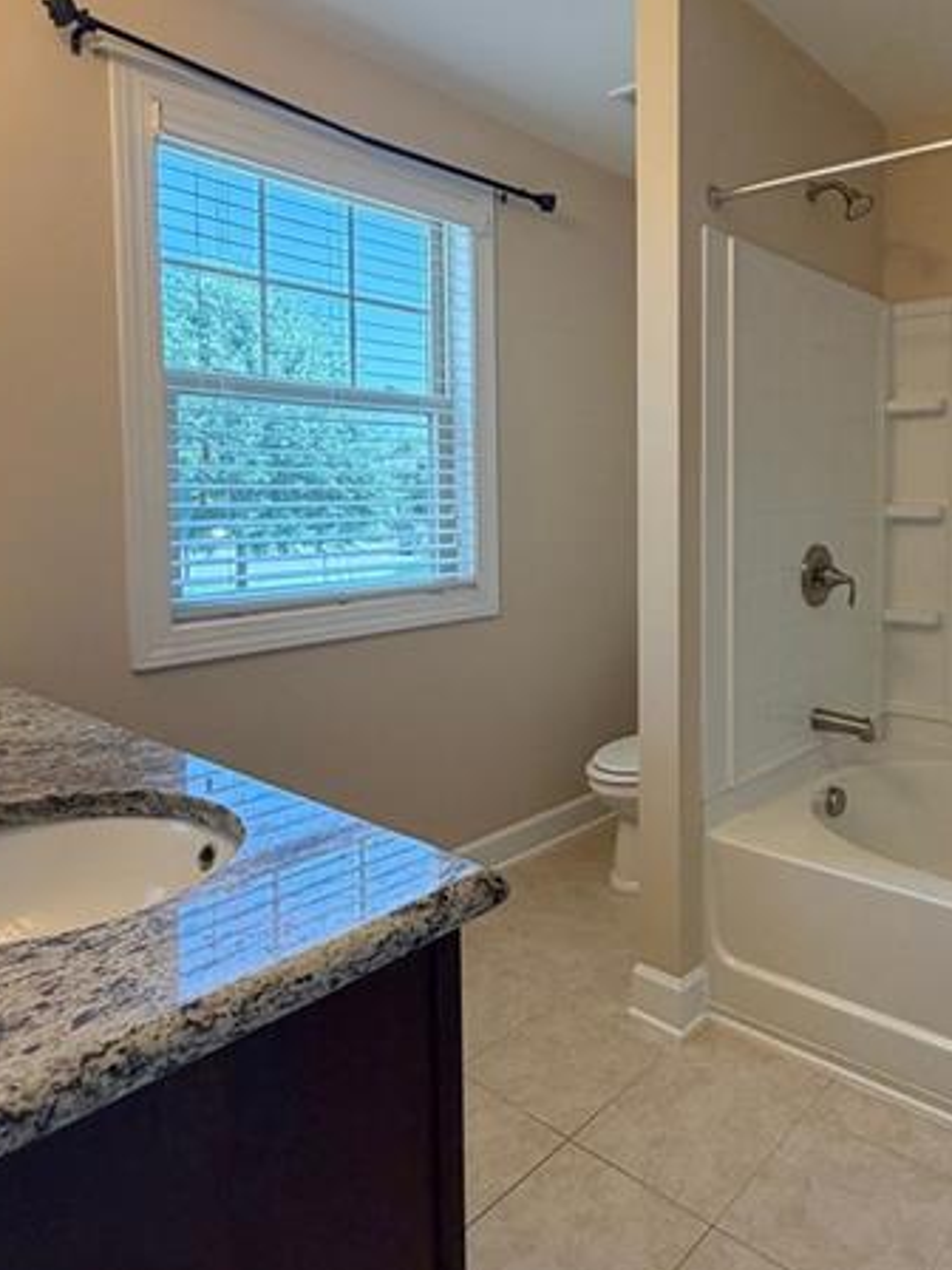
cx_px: 688
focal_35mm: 24
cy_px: 541
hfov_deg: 54.7
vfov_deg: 71.2
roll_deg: -0.6
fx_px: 880
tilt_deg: -3.3
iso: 250
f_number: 2.2
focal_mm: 2.22
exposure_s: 1/120
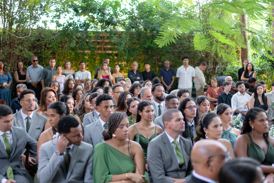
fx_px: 396
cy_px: 92
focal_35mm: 52
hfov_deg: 38.2
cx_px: 137
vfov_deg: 26.0
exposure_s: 1/640
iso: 1600
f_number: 1.4
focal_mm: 35
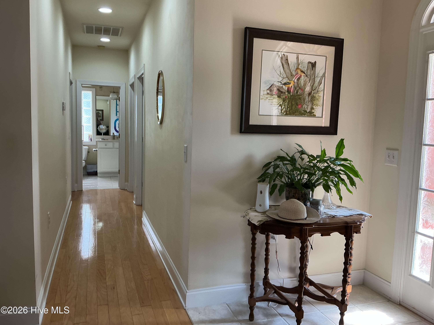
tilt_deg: -4.7
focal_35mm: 29
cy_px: 162
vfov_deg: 48.2
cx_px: 217
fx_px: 364
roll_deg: -1.8
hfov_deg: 61.7
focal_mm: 3
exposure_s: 1/60
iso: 64
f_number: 1.8
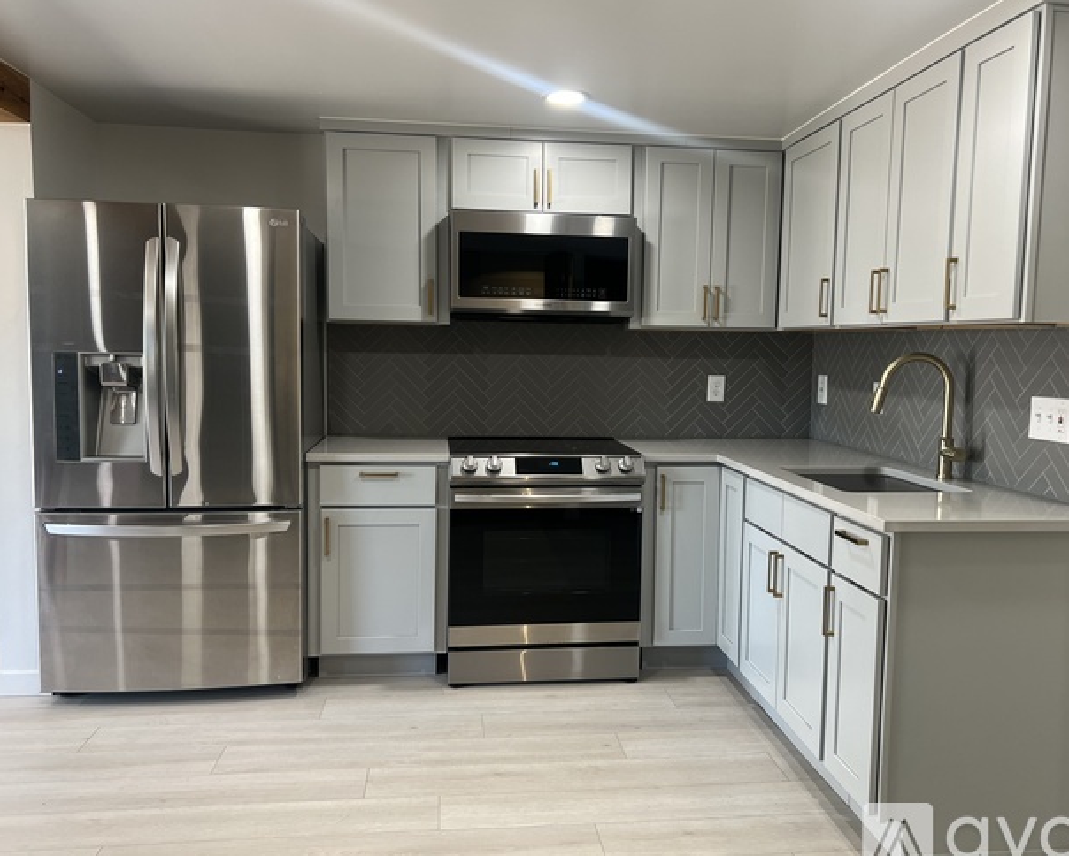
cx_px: 558
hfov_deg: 62.2
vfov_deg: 51.6
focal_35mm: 28
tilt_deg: -5.7
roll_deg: -1.1
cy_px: 432
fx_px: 886
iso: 64
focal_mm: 5.7
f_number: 1.5
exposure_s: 1/60
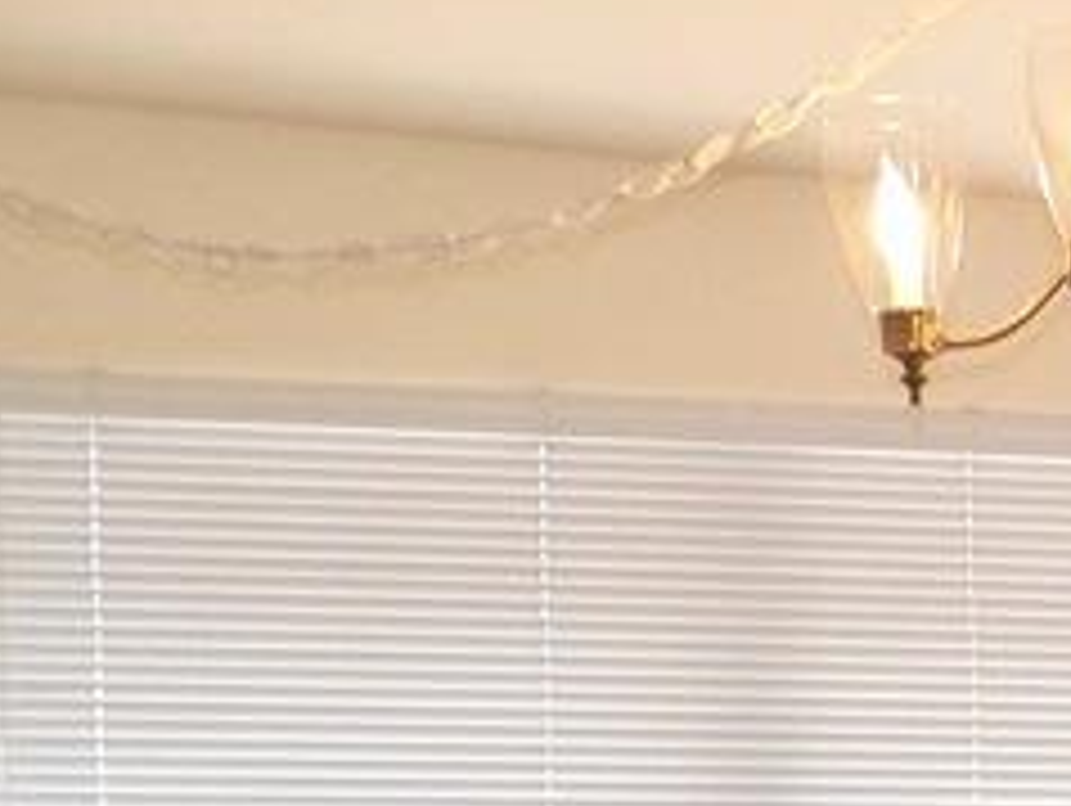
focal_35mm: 147
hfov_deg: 12.4
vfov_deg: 9.6
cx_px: 1854
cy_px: 1418
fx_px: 4553
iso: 125
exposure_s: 1/125
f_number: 2.8
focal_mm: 6.3
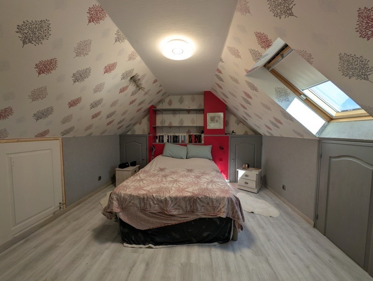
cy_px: 140
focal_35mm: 12
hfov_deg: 110.5
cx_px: 186
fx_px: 129
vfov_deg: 94.6
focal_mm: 2.23
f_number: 1.95
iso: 50
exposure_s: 1/51.1
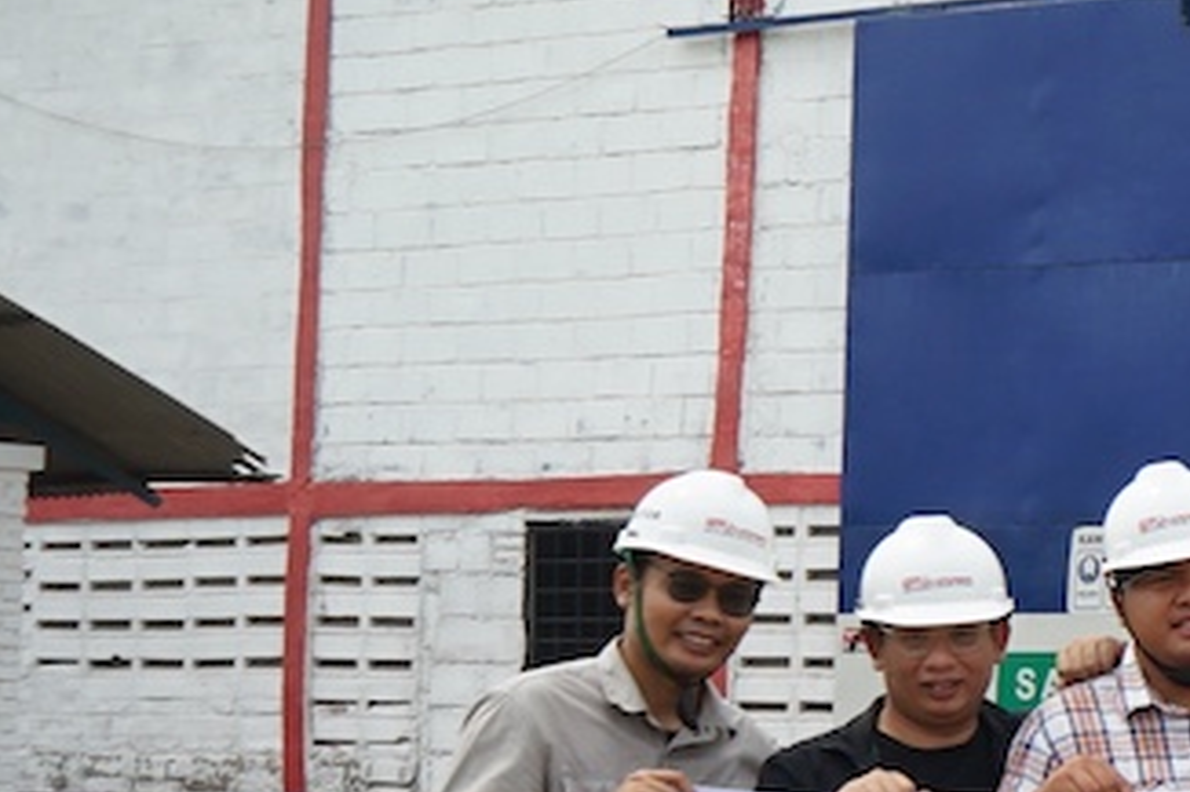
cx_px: 2183
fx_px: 3403
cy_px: 394
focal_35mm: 103
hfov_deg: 16.4
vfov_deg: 13.3
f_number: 9
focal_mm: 28
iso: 200
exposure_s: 1/320
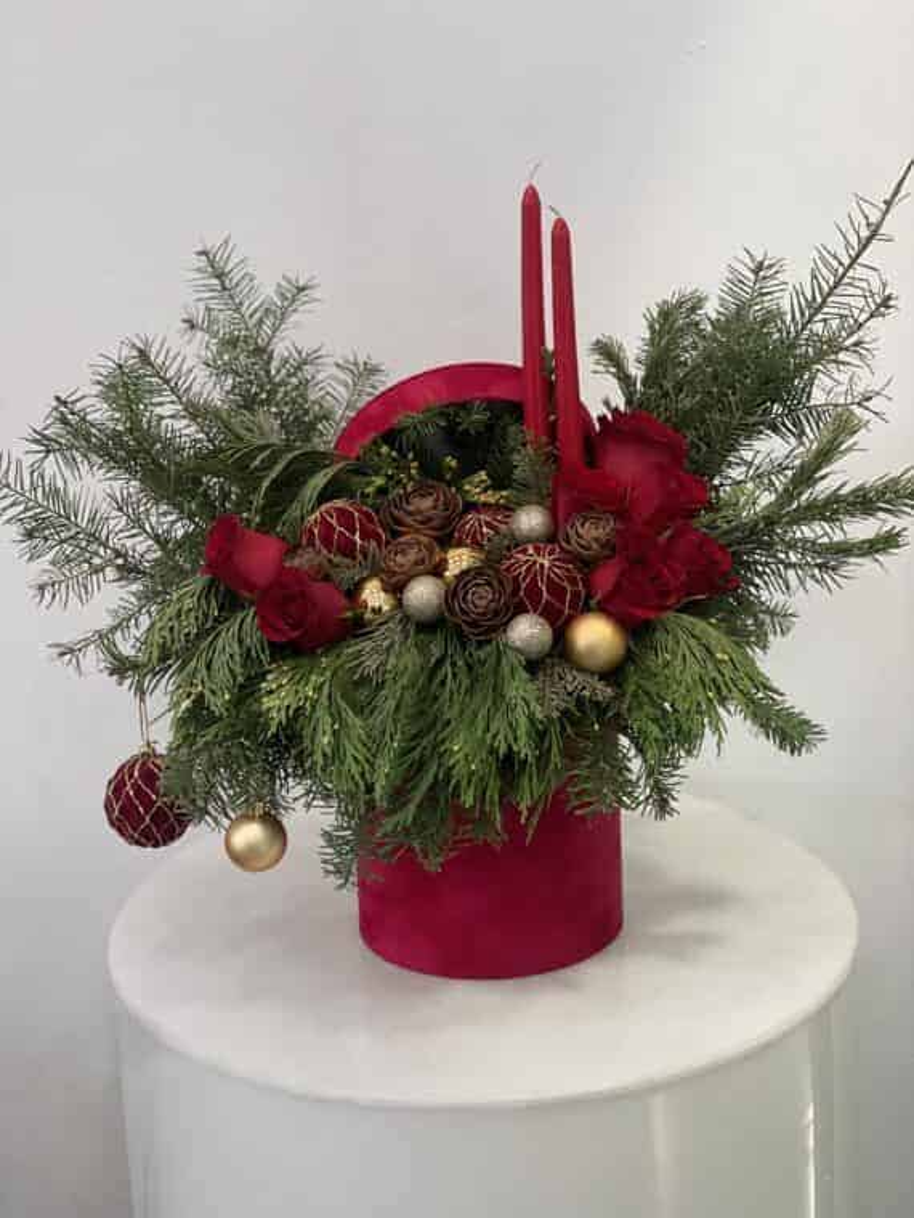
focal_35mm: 64
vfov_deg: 30.3
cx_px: 457
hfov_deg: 22.9
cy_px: 609
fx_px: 2253
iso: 160
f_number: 2.2
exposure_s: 1/60
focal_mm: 7.5
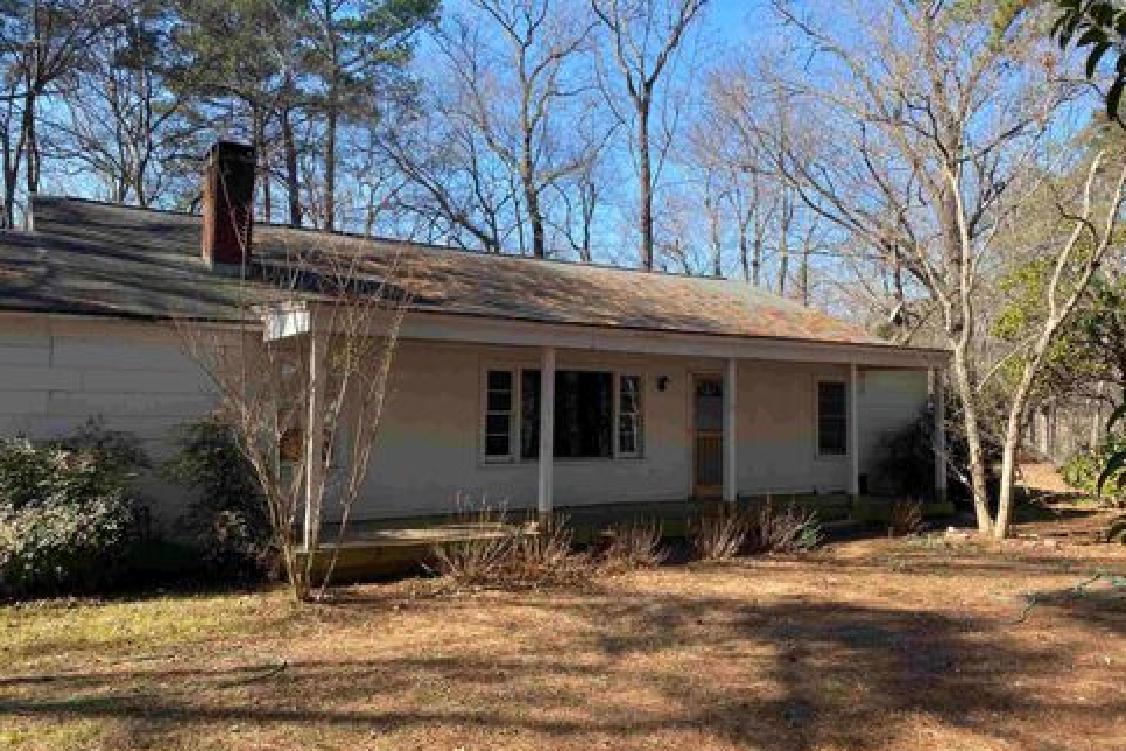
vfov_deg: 46.4
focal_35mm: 28
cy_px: 363
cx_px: 576
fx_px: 876
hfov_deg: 65.5
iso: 32
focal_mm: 4.25
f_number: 1.8
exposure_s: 1/949
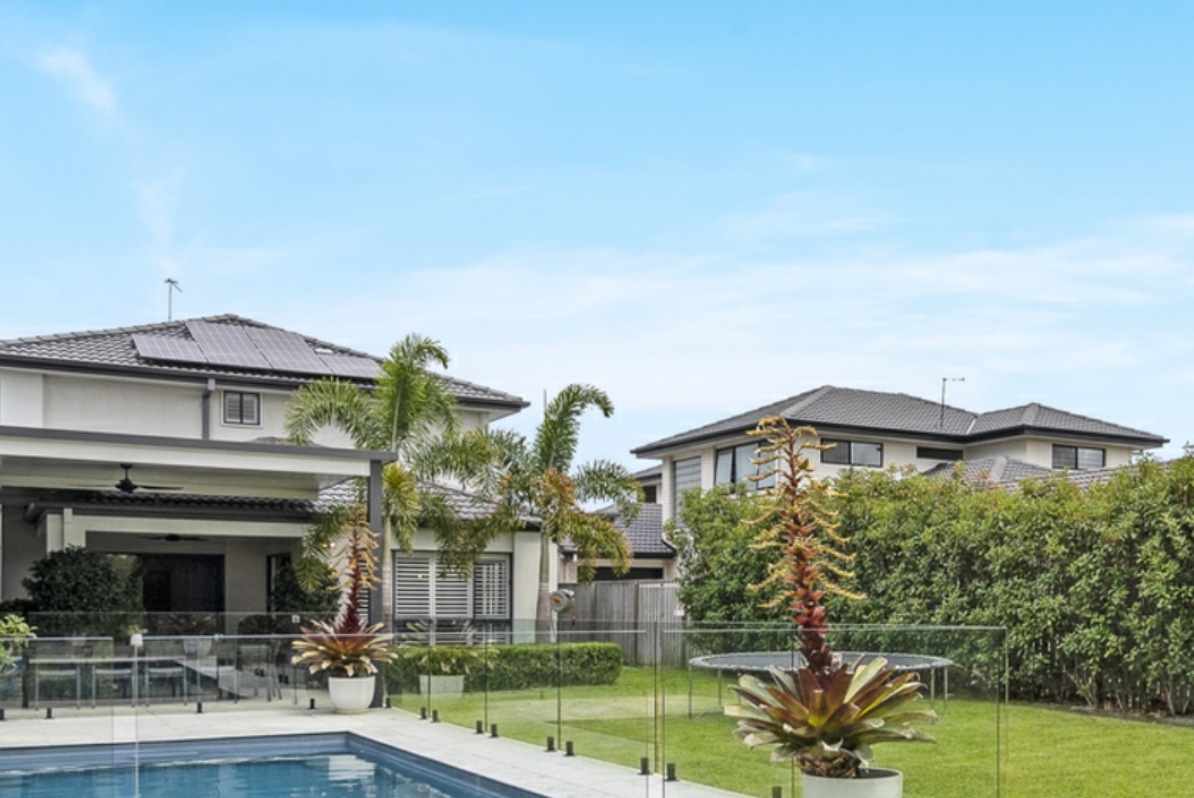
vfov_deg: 33.4
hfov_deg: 48.4
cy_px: 624
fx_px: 1294
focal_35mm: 39
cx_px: 827
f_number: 3.2
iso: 400
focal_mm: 17
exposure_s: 1/1250
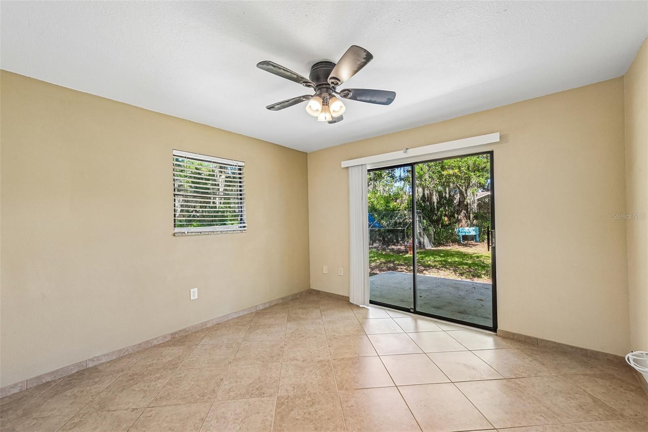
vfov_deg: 81.2
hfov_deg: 104.3
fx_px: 252
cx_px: 324
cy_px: 216
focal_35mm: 14
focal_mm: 14
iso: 400
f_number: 8
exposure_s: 1/15
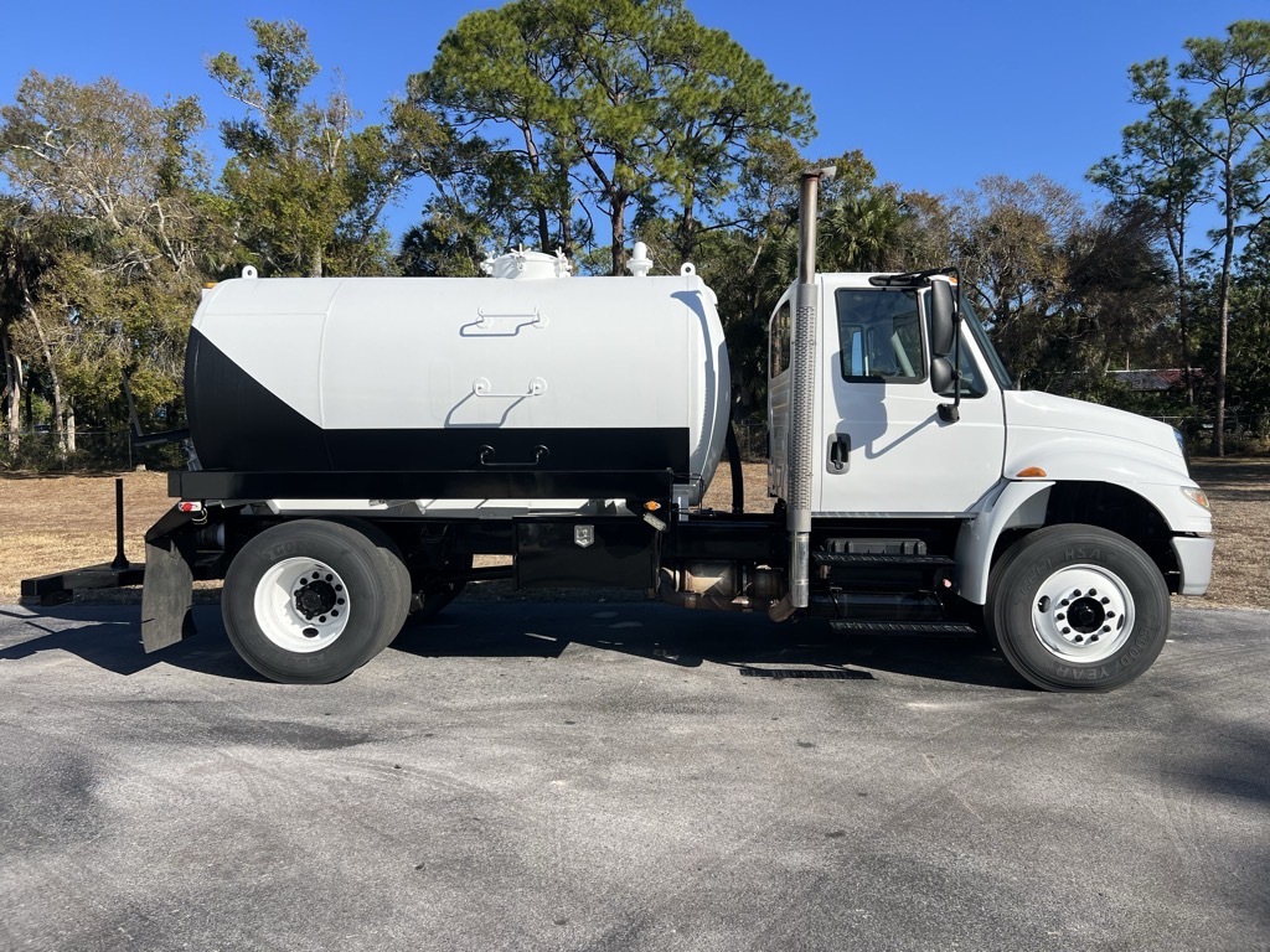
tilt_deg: -2.9
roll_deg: +1.1
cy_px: 476
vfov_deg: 53.1
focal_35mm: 26
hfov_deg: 67.3
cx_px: 635
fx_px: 954
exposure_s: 1/5319
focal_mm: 5.7
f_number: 1.5
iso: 50
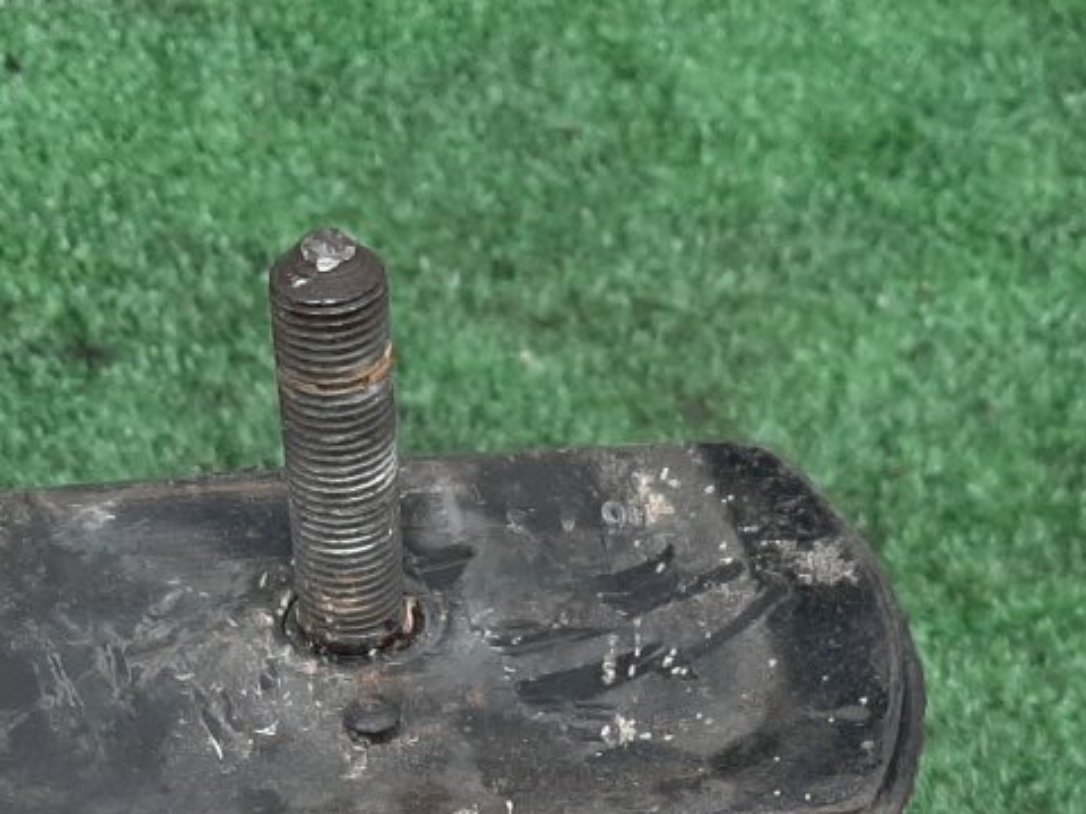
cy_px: 1216
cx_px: 484
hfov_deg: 25.0
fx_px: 2447
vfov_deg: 17.1
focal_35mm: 78
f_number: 1.7
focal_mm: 3.93
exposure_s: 1/50
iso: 74
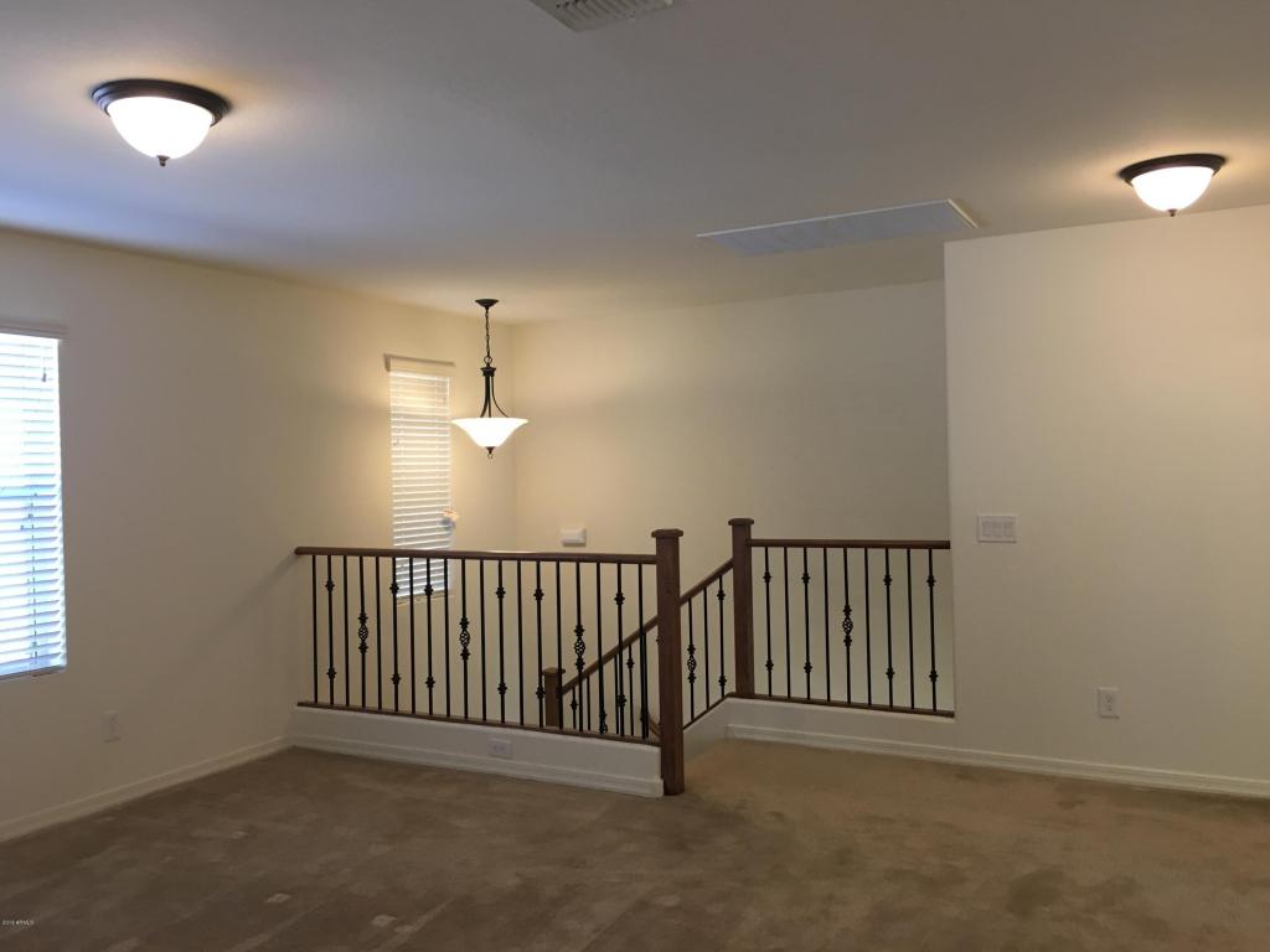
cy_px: 476
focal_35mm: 29
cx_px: 635
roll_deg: +0.3
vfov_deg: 48.2
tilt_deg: +0.6
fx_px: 1064
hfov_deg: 61.7
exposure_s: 1/30
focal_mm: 4.15
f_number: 2.2
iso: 80
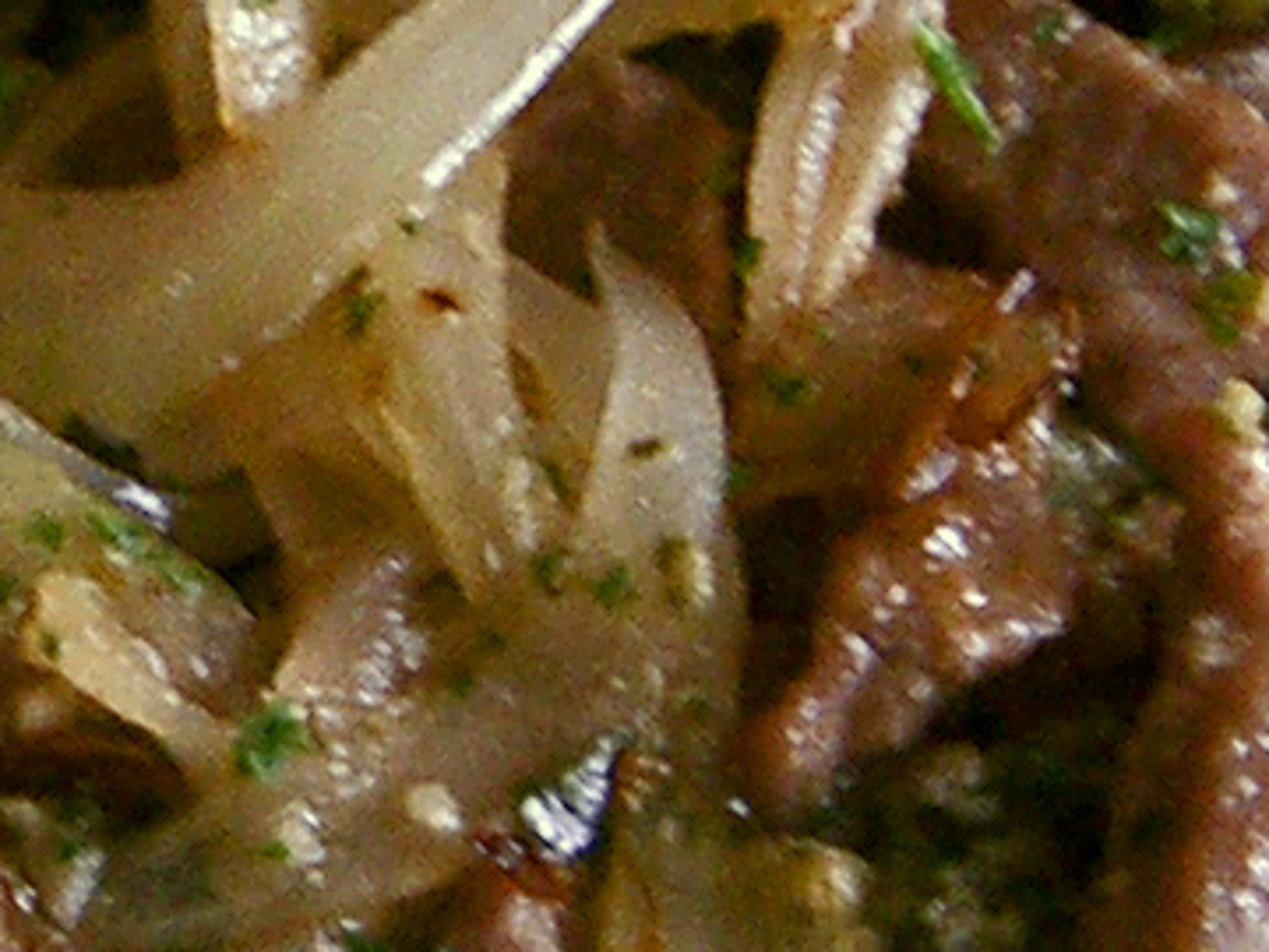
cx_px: -243
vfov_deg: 6.1
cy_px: 585
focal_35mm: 243
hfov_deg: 8.1
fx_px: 8908
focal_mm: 8
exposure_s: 1/100
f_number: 2.8
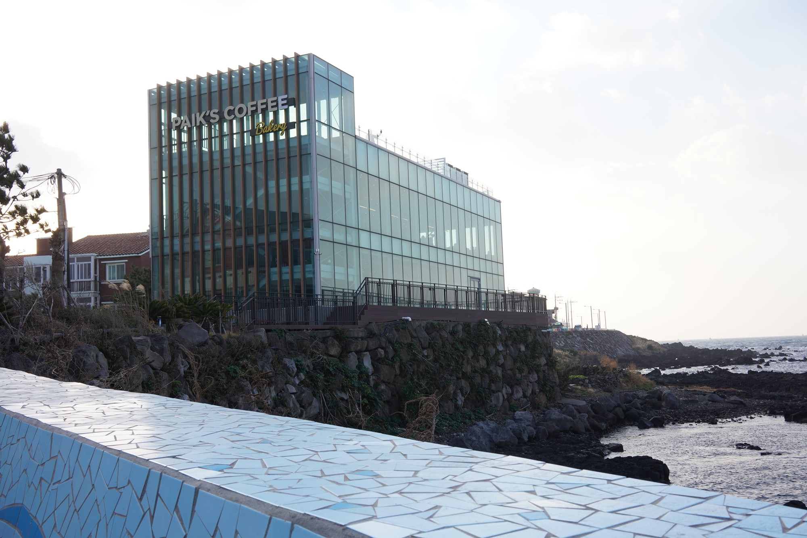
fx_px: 785
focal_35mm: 35
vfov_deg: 37.9
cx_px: 404
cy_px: 269
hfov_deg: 54.4
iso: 400
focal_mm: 35
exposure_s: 1/100
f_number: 13
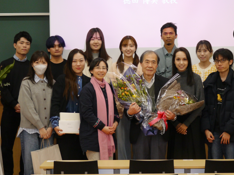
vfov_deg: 12.5
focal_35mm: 119
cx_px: 130
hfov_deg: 16.5
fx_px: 804
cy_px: 93
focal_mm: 45
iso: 800
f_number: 4
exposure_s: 1/125
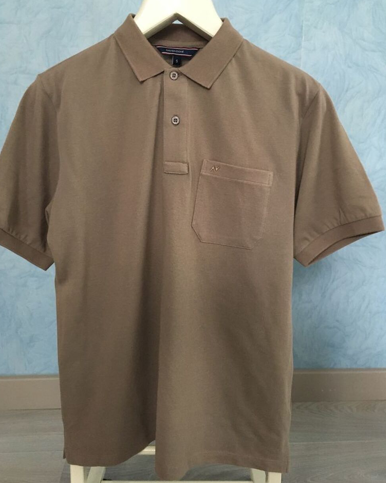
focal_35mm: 31
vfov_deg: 57.1
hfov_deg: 47.1
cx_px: 189
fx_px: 443
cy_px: 224
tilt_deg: -9.8
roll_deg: -1.2
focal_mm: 4.15
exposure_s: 1/33
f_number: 2.2
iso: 200
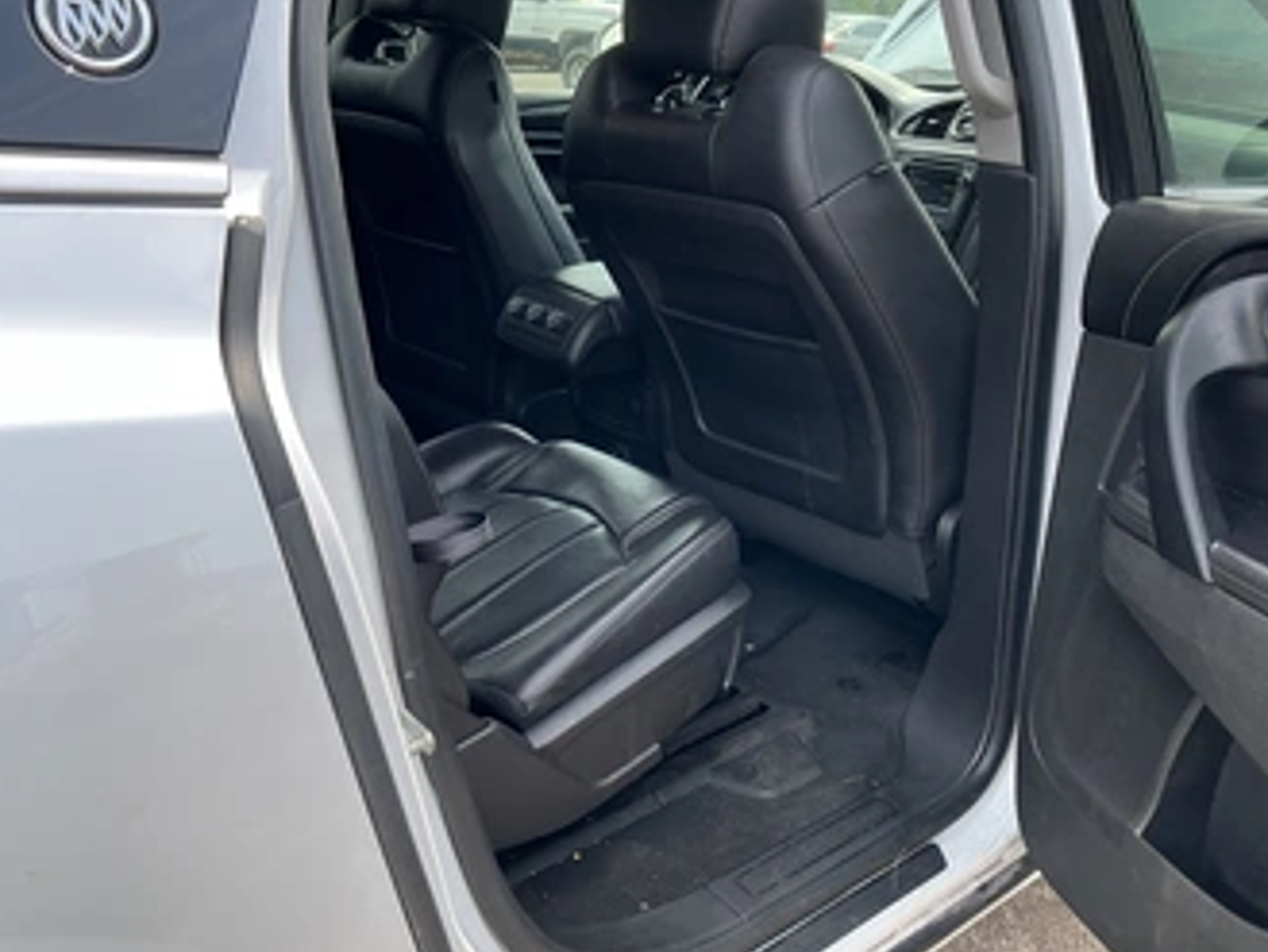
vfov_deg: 41.6
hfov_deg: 53.7
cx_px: 728
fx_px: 1246
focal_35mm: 34
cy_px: 382
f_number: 1.8
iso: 20
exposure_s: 1/223
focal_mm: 3
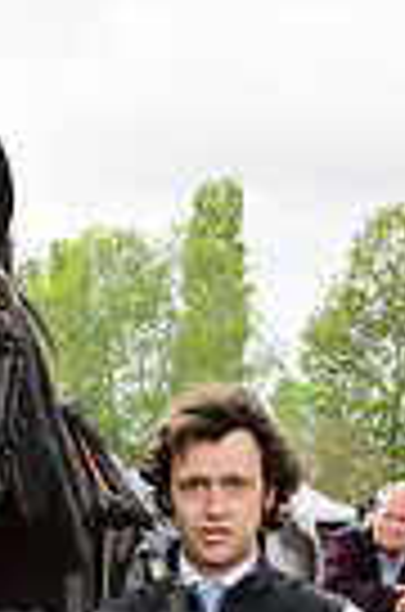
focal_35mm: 106
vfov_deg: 17.5
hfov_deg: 12.7
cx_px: -20
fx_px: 1798
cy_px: 891
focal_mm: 32
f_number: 7.1
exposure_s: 1/250
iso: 200
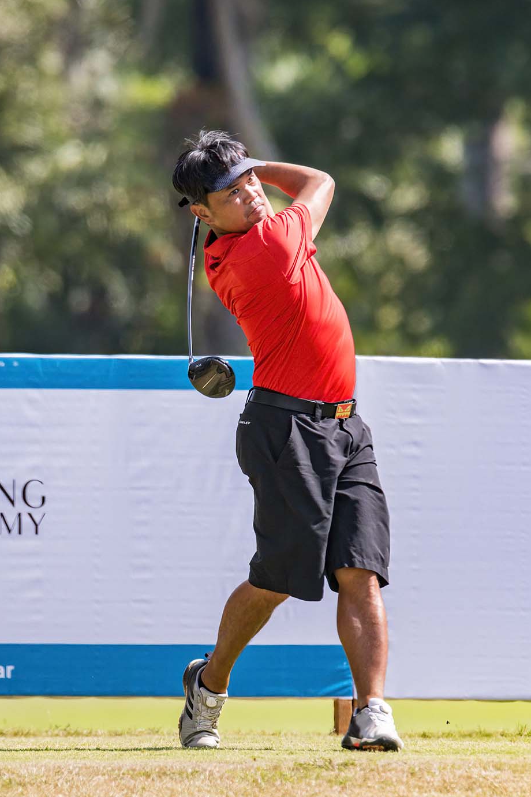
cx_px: 275
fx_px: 15007
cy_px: 413
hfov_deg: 2.0
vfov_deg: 3.0
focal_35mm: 678
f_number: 8
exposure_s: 1/2500
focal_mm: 650
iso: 1800
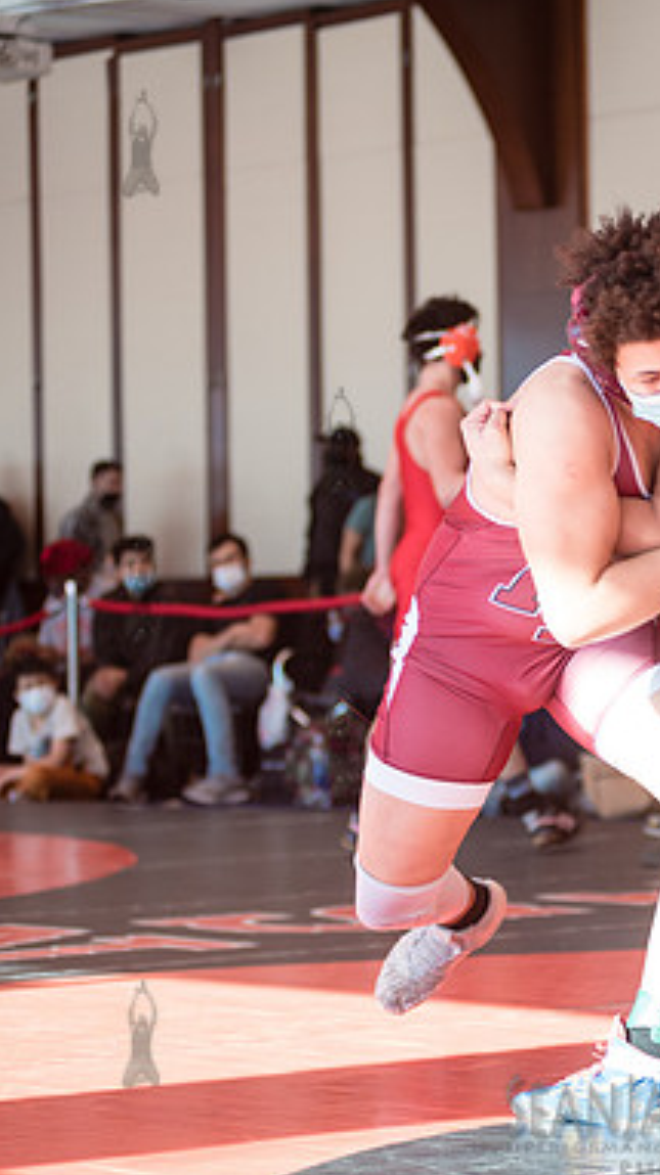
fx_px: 3957
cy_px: 588
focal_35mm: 127
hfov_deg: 9.4
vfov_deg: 16.9
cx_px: 734
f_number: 3.5
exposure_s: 1/400
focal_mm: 80
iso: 400
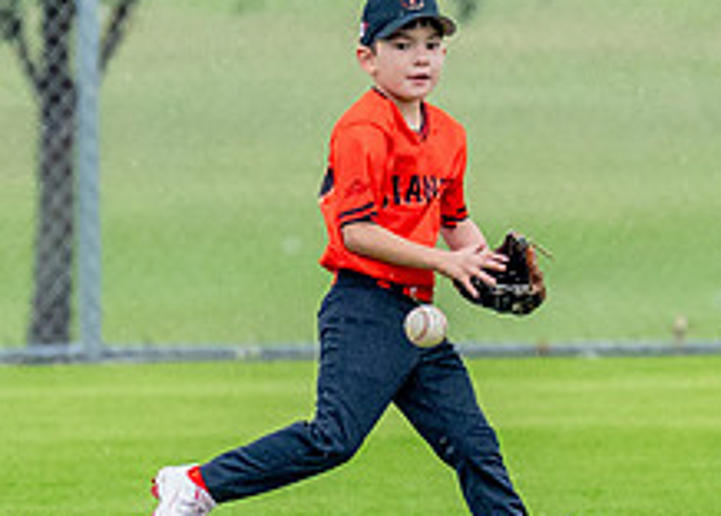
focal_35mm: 1037
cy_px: 275
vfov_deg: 1.4
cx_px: 454
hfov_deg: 1.9
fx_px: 21248
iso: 2000
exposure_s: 1/1000
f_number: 2.8
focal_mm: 157
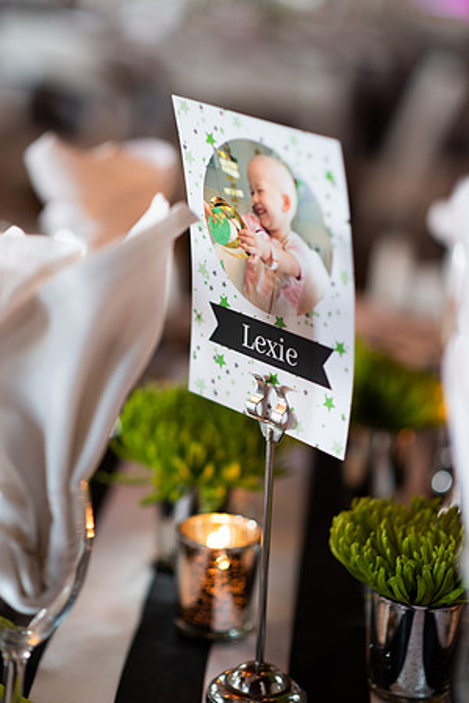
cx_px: 234
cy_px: 352
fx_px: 1661
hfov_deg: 16.1
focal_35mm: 85
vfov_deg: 23.9
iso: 640
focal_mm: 85
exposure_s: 1/100
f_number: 2
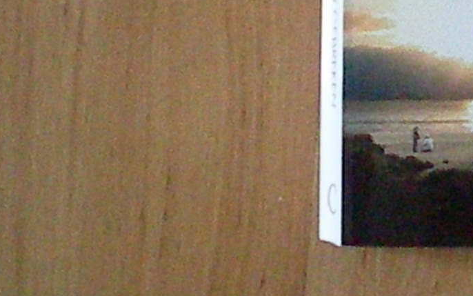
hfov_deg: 21.3
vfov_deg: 13.7
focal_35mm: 94
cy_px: -18
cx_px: 482
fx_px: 1212
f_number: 3.1
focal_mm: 6.3
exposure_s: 1/50
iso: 2178
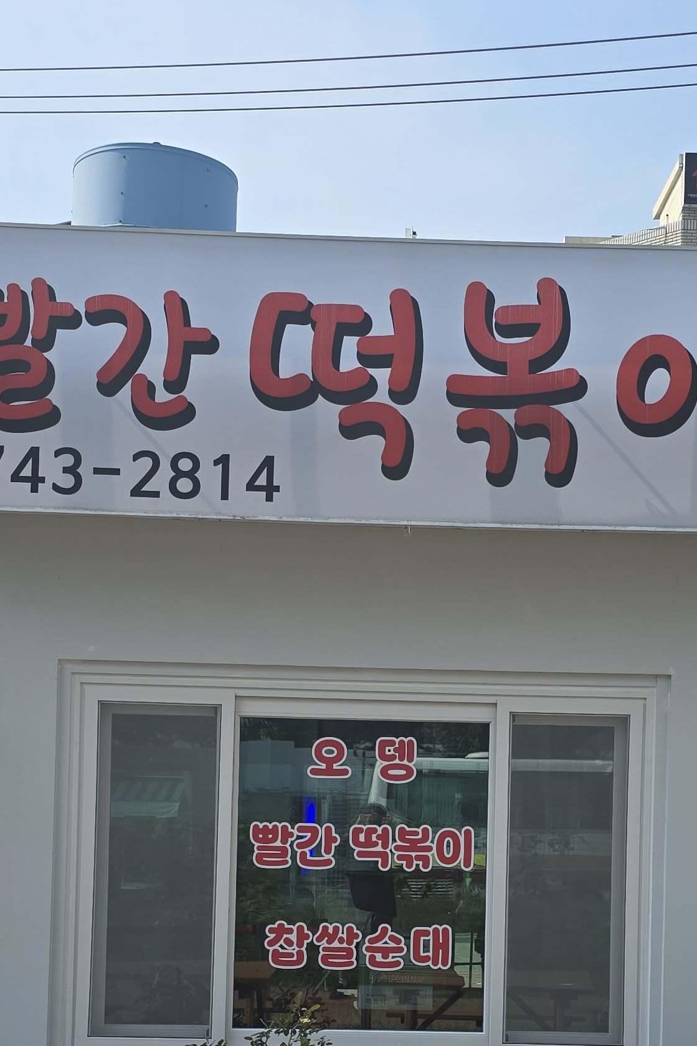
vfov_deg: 34.0
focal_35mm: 57
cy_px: 842
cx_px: 443
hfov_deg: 23.7
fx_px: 1656
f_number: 1.7
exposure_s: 1/775
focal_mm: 6.3
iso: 12
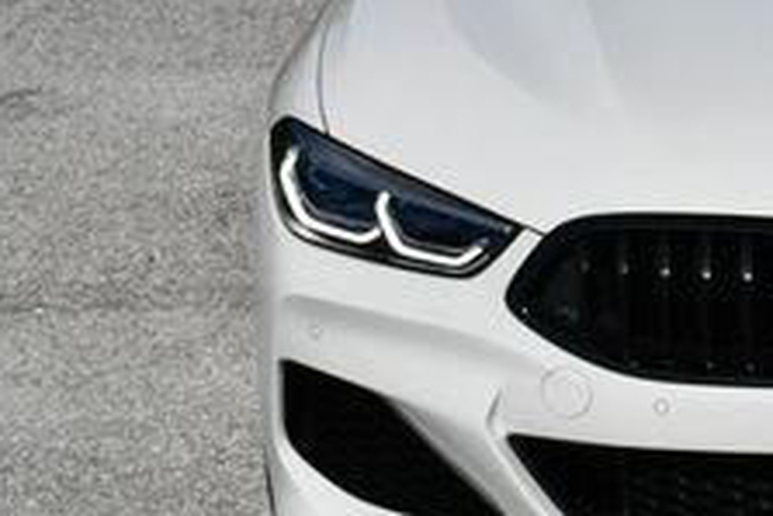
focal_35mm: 184
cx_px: 901
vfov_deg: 7.5
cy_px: 100
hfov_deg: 11.0
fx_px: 3953
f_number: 10
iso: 100
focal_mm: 32
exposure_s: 1/400
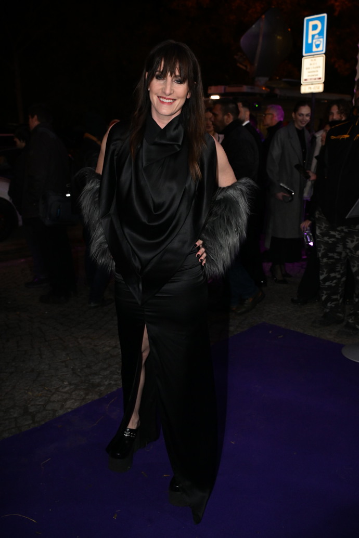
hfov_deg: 40.0
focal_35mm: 33
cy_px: 269
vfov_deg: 57.2
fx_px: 494
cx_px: 180
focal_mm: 33
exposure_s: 1/125
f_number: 5.6
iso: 3200
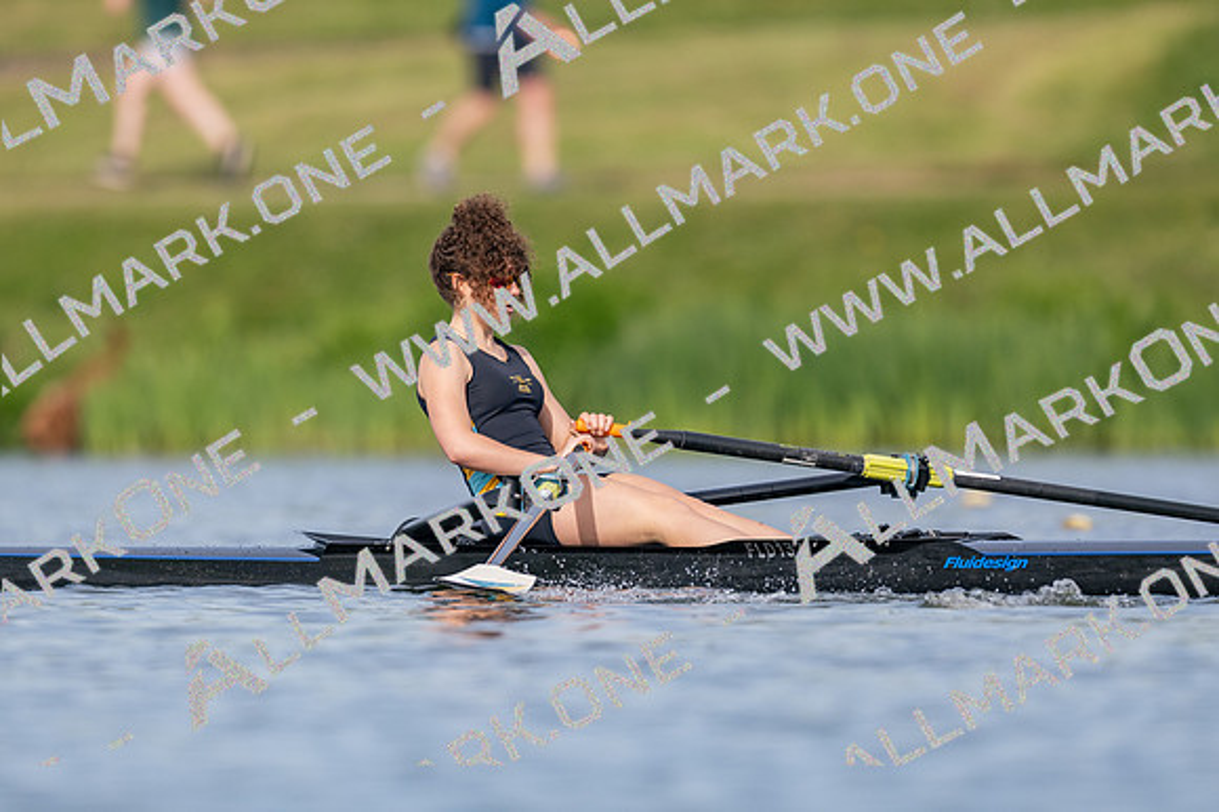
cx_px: 610
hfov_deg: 2.3
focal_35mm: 900
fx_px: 30456
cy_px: 406
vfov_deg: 1.5
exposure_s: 1/2500
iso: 320
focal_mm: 600
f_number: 4
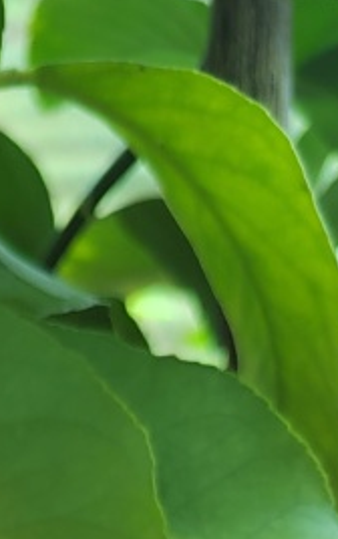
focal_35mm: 97
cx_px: -115
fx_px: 1427
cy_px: 1005
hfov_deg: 13.0
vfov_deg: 17.1
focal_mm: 5.52
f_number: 1.9
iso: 132
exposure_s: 1/100
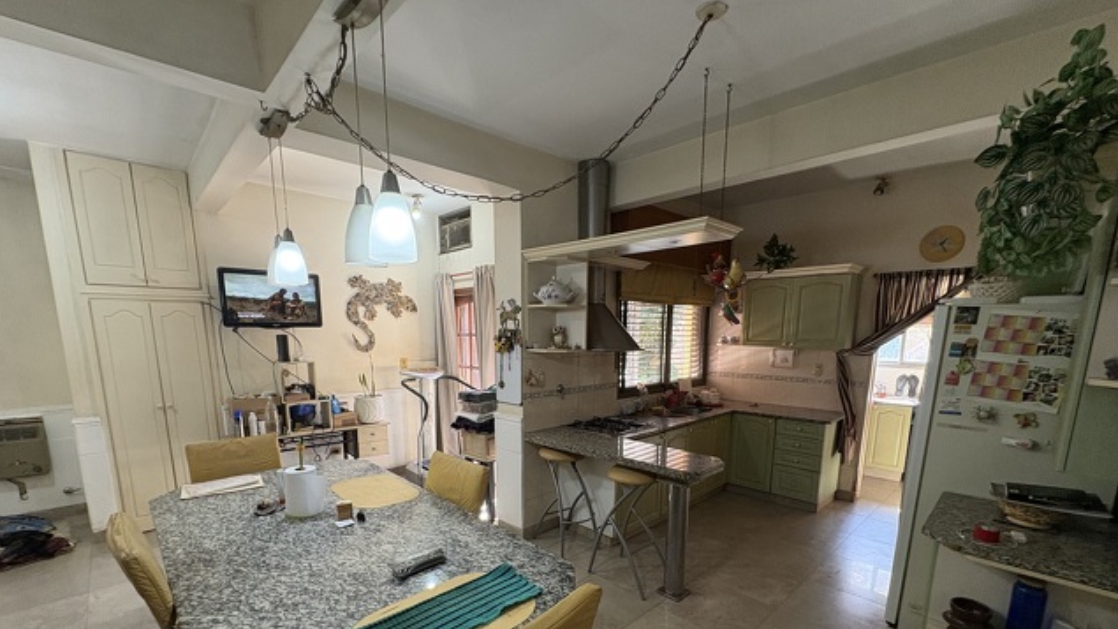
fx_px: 474
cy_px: 411
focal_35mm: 16
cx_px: 544
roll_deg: +0.7
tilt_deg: -9.7
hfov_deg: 99.4
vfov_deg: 65.6
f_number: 2.2
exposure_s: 1/50
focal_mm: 2.22
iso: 200
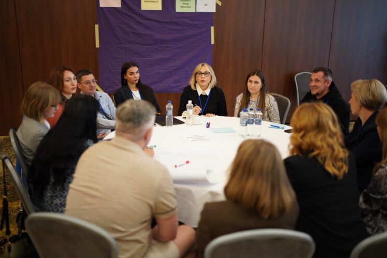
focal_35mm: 36
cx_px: 196
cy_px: 131
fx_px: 387
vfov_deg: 36.9
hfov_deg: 53.1
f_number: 1.4
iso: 1000
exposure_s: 1/250
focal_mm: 35
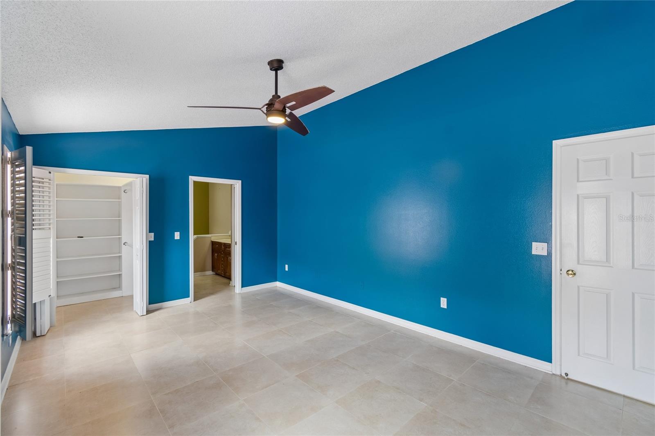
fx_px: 273
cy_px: 218
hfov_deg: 100.4
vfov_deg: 77.3
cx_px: 328
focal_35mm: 15
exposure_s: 1/8
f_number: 7.1
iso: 100
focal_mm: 10
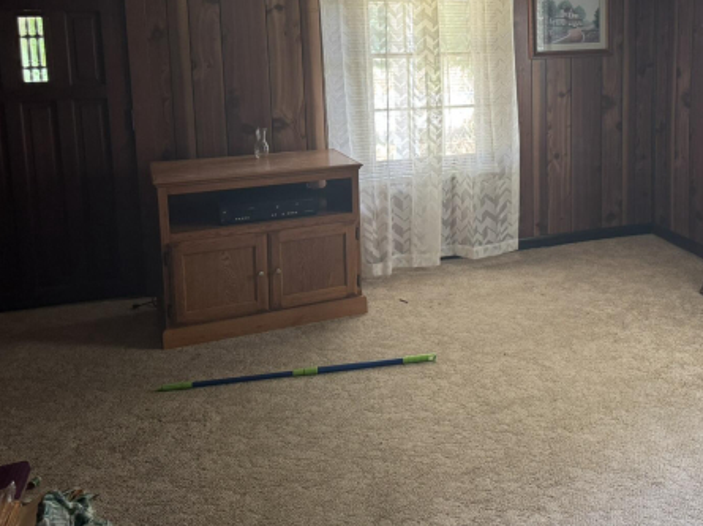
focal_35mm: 36
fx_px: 731
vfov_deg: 38.6
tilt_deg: -7.1
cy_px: 136
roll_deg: +0.4
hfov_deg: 49.6
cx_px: 516
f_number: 1.78
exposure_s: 1/60
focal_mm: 6.76
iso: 250
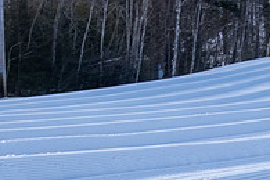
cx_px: 257
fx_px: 900
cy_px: 317
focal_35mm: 120
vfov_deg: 10.7
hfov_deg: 16.8
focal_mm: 16
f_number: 5
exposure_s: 1/1000
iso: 320
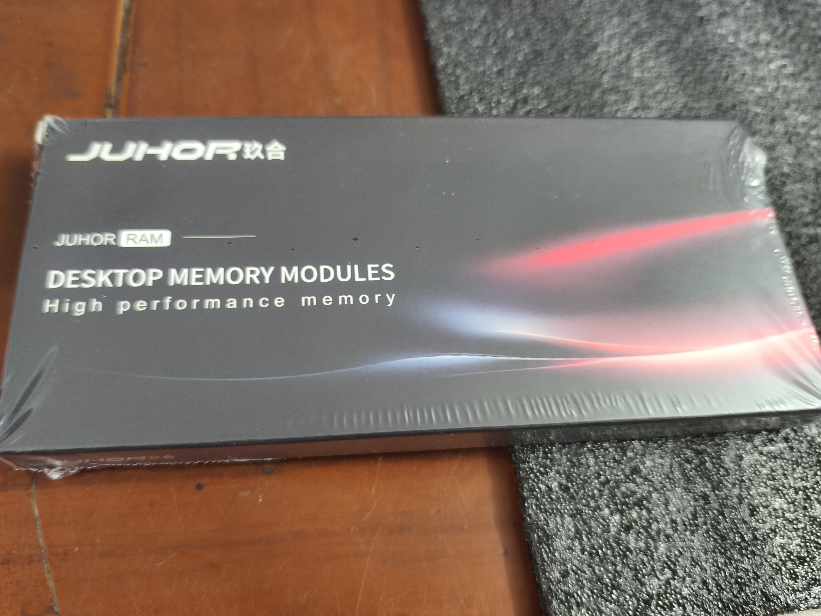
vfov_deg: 54.9
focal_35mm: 25
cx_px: 384
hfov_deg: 69.3
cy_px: 323
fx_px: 593
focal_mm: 5.84
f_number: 1.6
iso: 800
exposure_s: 1/33.3
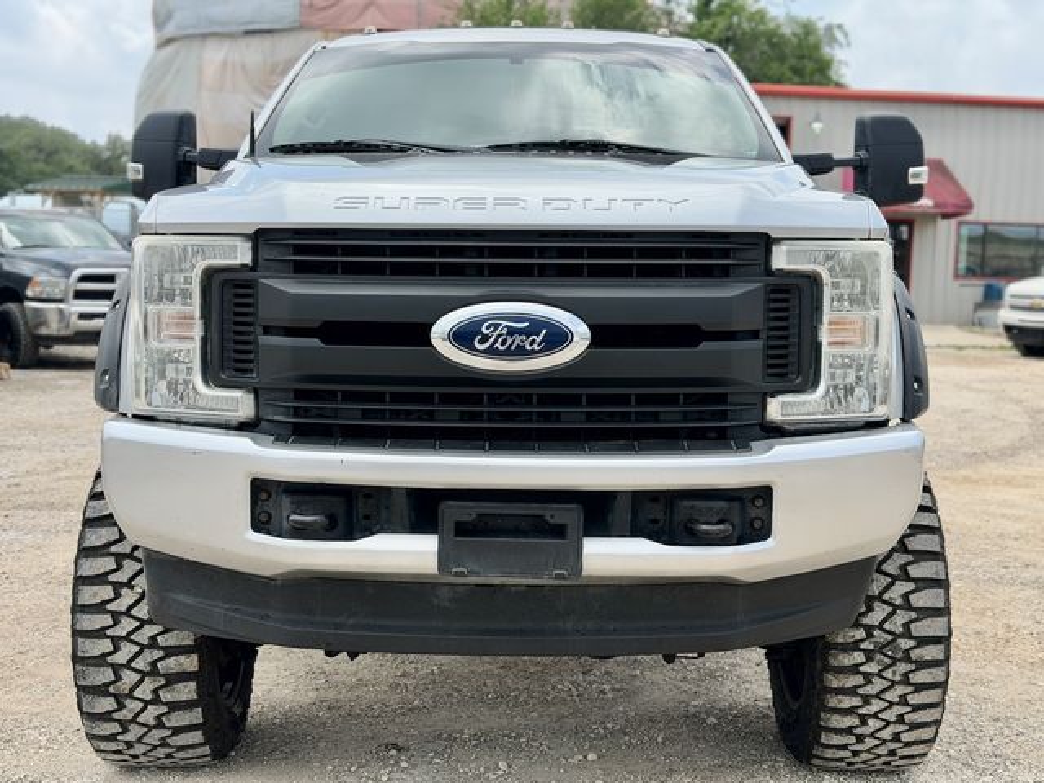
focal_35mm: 48
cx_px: 522
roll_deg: -1.8
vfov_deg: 30.3
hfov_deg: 39.7
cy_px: 392
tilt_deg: -3.3
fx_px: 1448
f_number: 1.78
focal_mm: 6.76
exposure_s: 1/3534
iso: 64
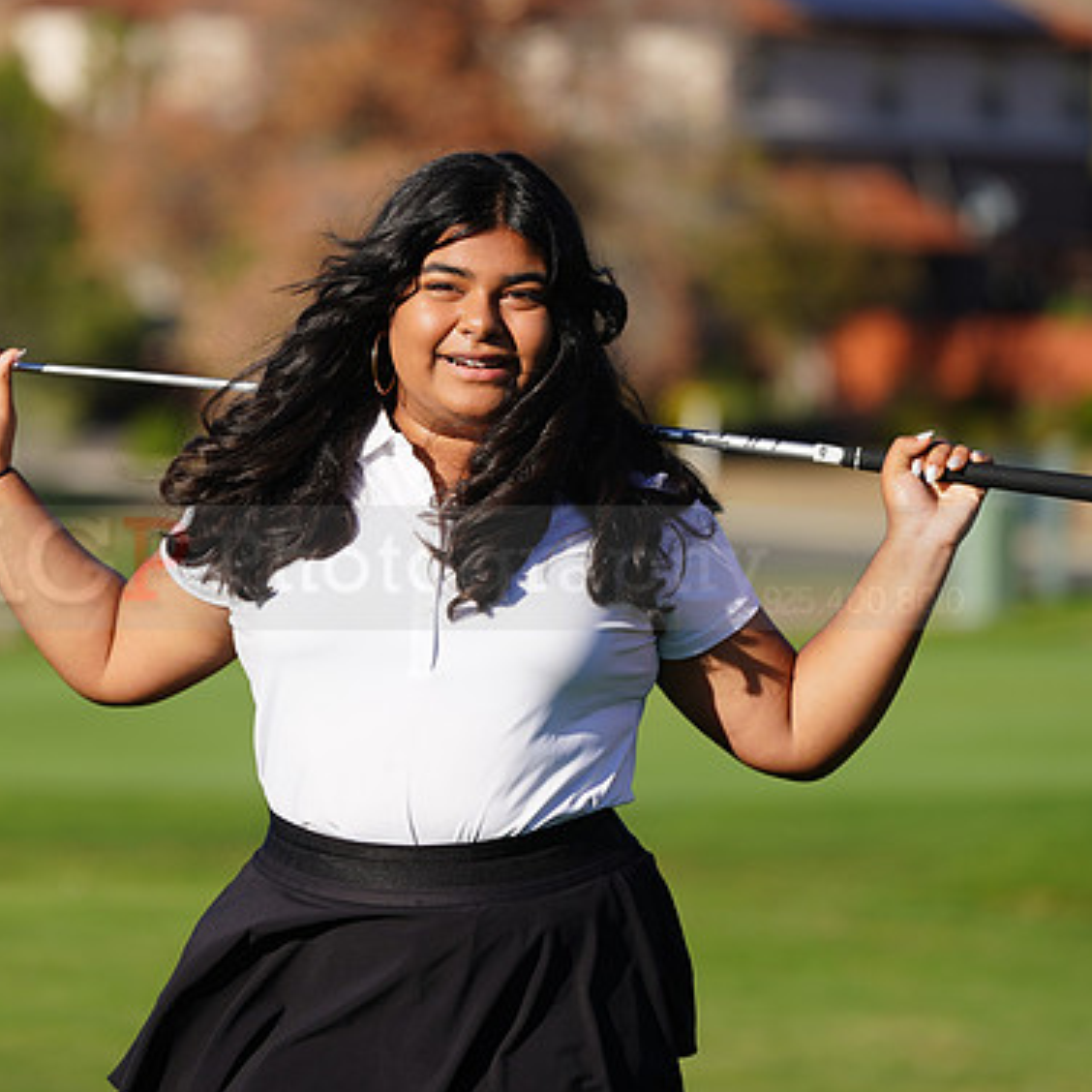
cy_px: 545
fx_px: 10707
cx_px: 412
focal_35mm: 300
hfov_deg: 5.8
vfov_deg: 5.8
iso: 100
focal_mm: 229
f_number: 5.6
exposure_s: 1/500
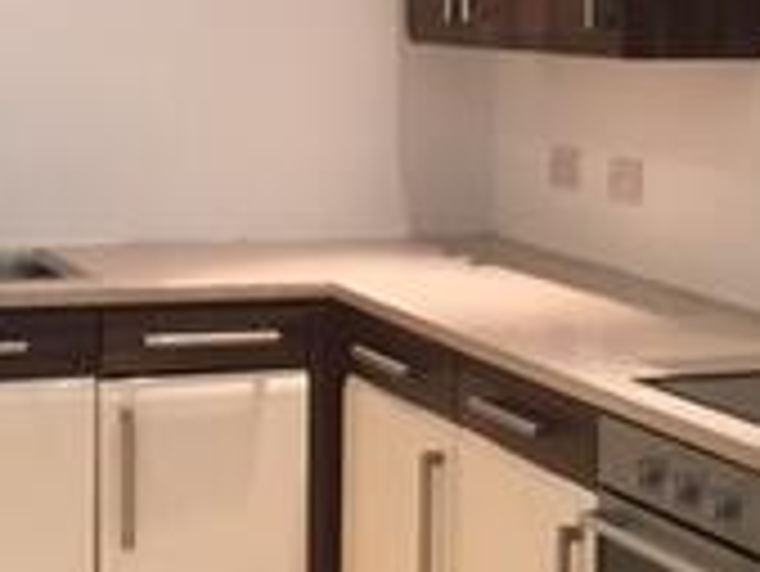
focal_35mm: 110
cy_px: 171
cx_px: 427
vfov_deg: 13.4
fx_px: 2417
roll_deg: -0.7
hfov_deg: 17.9
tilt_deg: -3.6
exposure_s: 1/33
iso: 200
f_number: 2.2
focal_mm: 4.15
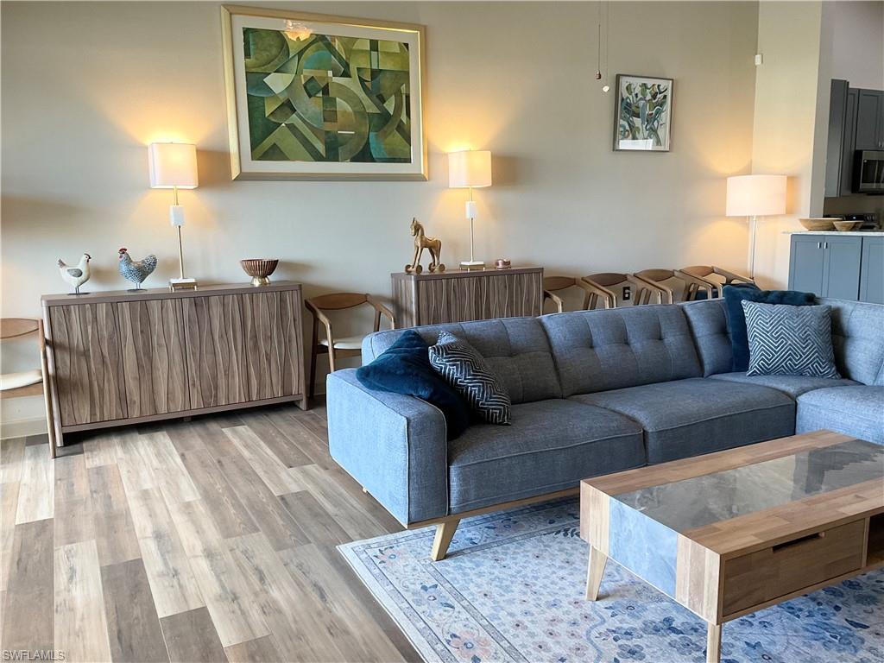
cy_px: 332
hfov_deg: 61.7
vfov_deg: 48.2
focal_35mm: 29
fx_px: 741
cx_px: 442
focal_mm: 3
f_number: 1.8
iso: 100
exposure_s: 1/60
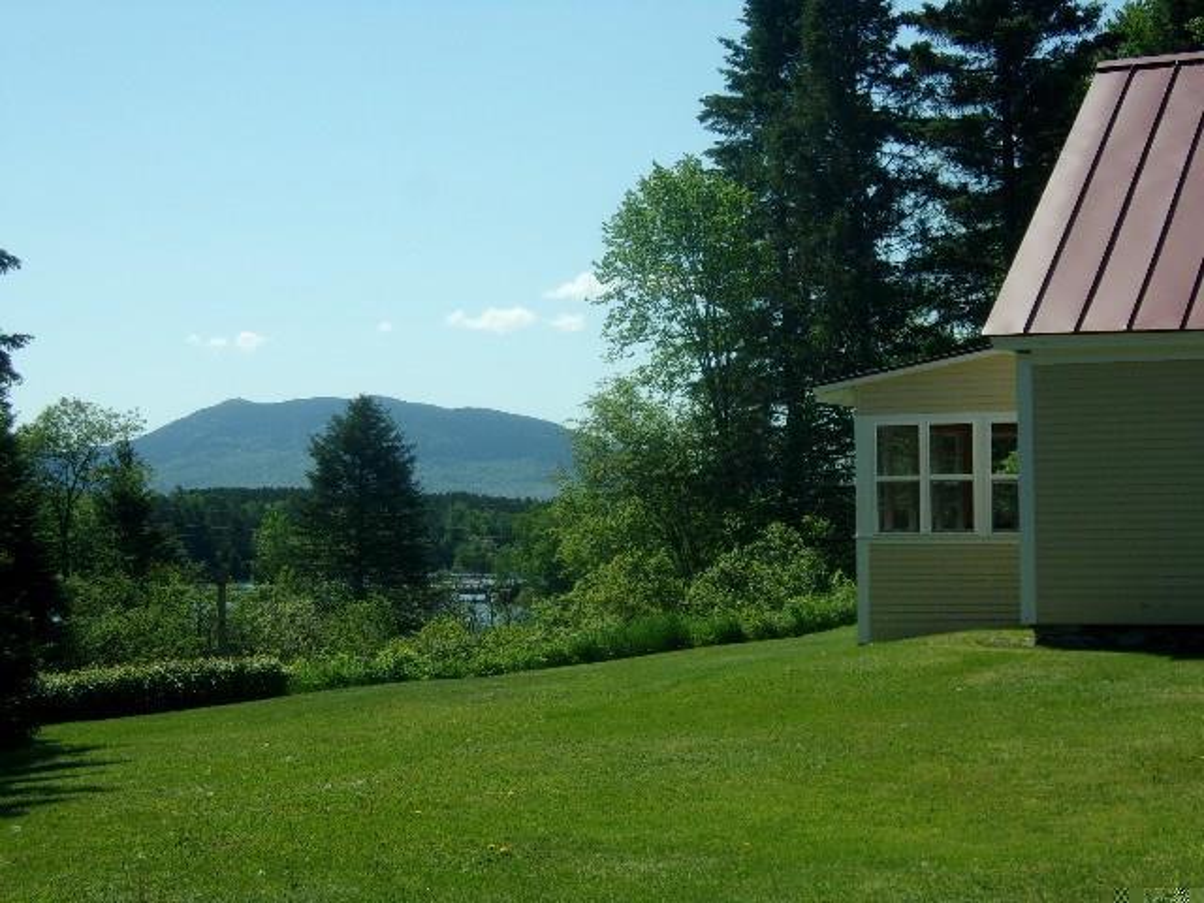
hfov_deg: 27.8
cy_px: 452
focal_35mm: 70
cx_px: 602
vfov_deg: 21.0
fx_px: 2435
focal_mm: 12.5
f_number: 17.2
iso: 80
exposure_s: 1/52
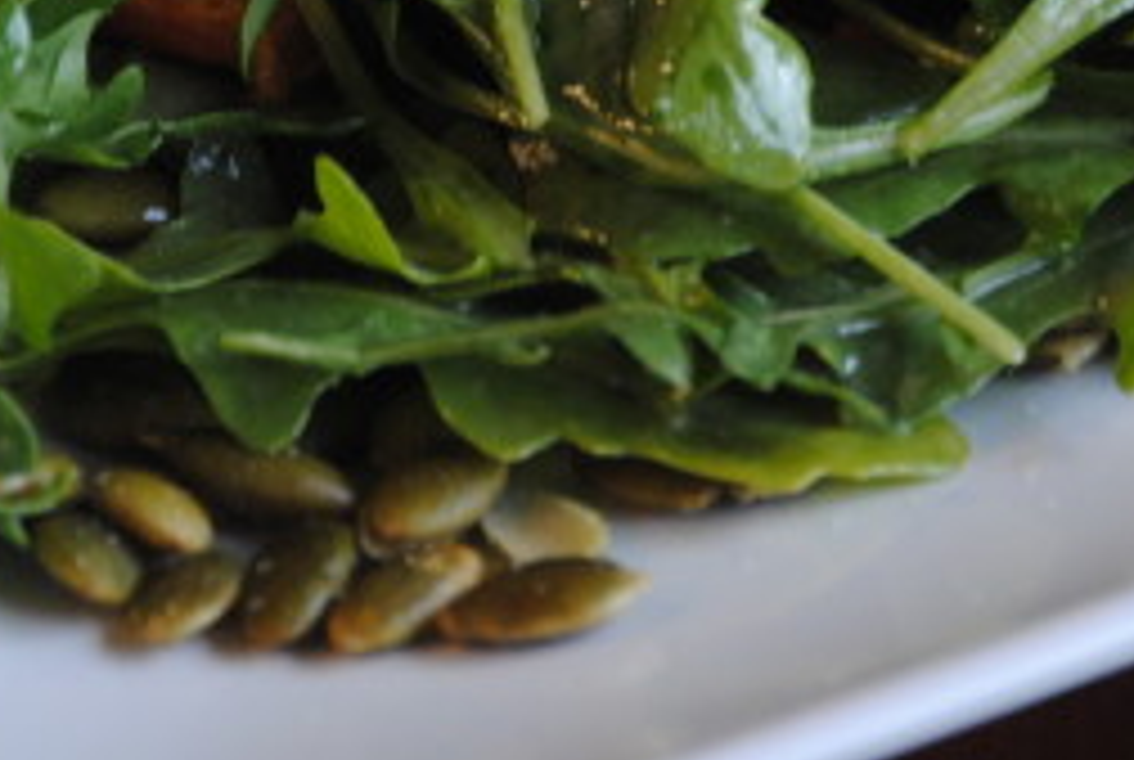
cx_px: 596
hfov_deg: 4.0
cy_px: -340
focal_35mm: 517
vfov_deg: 2.7
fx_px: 16314
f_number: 4.8
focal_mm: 112
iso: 400
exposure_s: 1/60
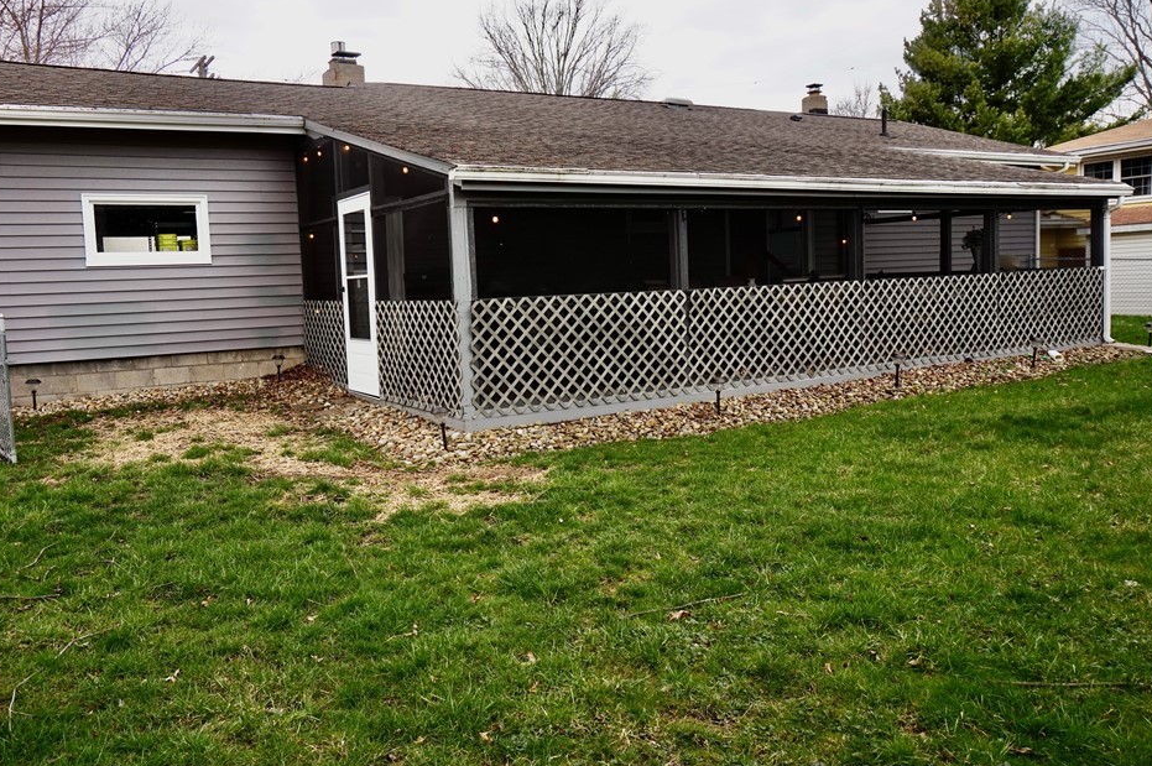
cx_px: 515
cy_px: 364
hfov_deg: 65.3
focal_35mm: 28
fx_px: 895
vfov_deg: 46.3
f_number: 9
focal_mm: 16
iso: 100
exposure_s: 1/80
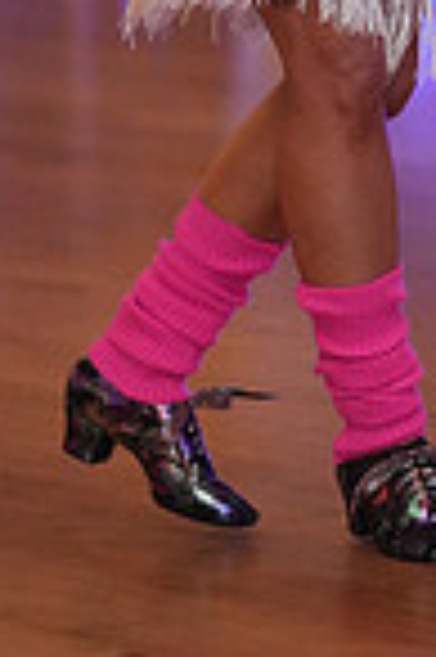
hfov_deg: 3.6
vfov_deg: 5.3
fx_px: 6956
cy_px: -410
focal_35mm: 382
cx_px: 555
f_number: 2
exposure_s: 1/250
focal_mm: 96
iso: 5000
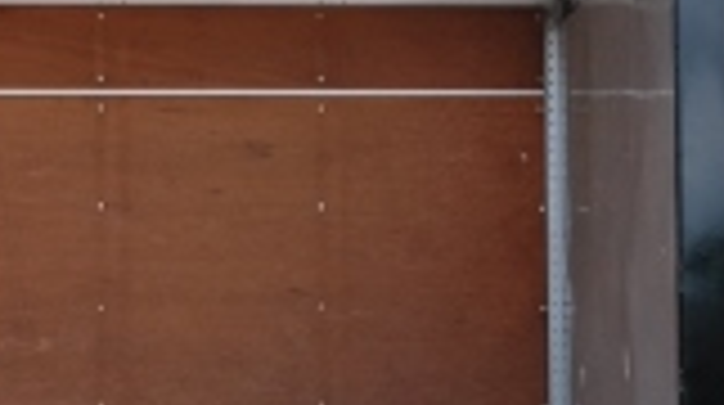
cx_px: 76
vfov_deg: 6.4
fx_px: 3604
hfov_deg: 11.4
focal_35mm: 188
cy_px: 216
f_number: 4.8
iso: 140
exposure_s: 1/500
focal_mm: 30
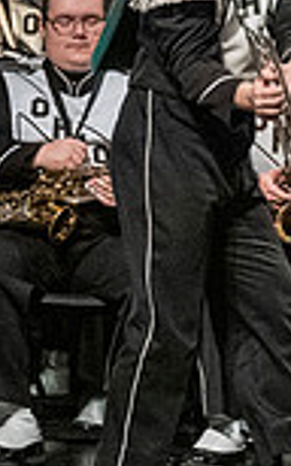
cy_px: 127
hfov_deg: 1.6
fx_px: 10590
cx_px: 770
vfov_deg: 2.5
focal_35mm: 833
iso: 4000
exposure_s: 1/500
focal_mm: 145
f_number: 4
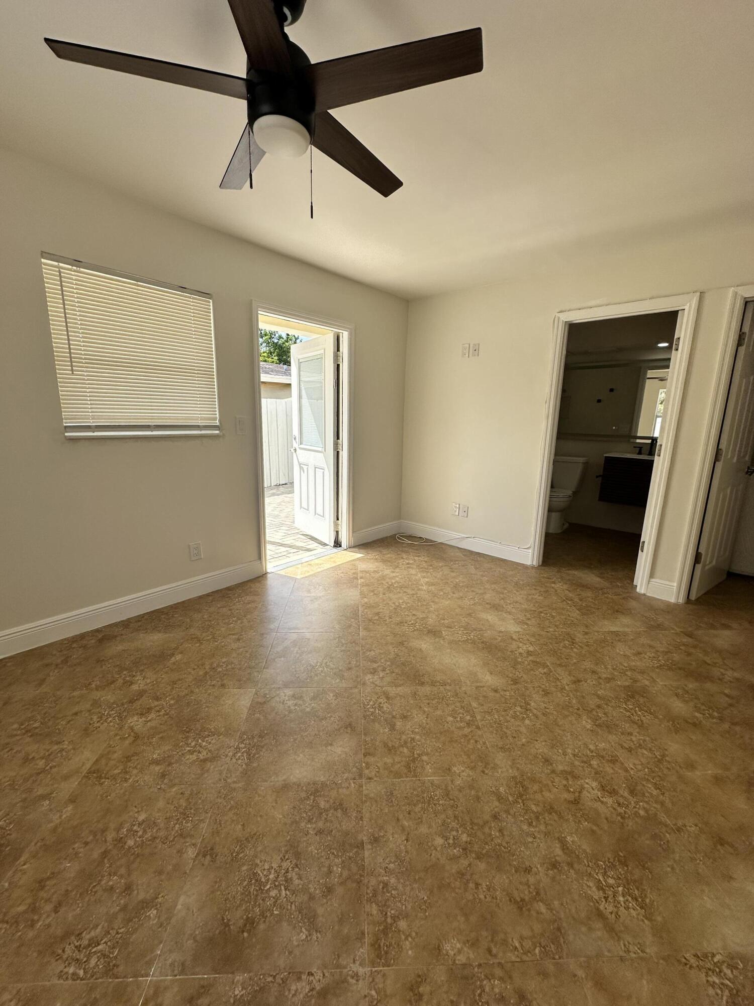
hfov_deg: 85.7
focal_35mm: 14
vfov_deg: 102.1
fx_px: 407
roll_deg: -2.2
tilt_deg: -11.4
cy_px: 503
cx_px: 377
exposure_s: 1/801
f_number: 2.2
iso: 40
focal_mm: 2.22
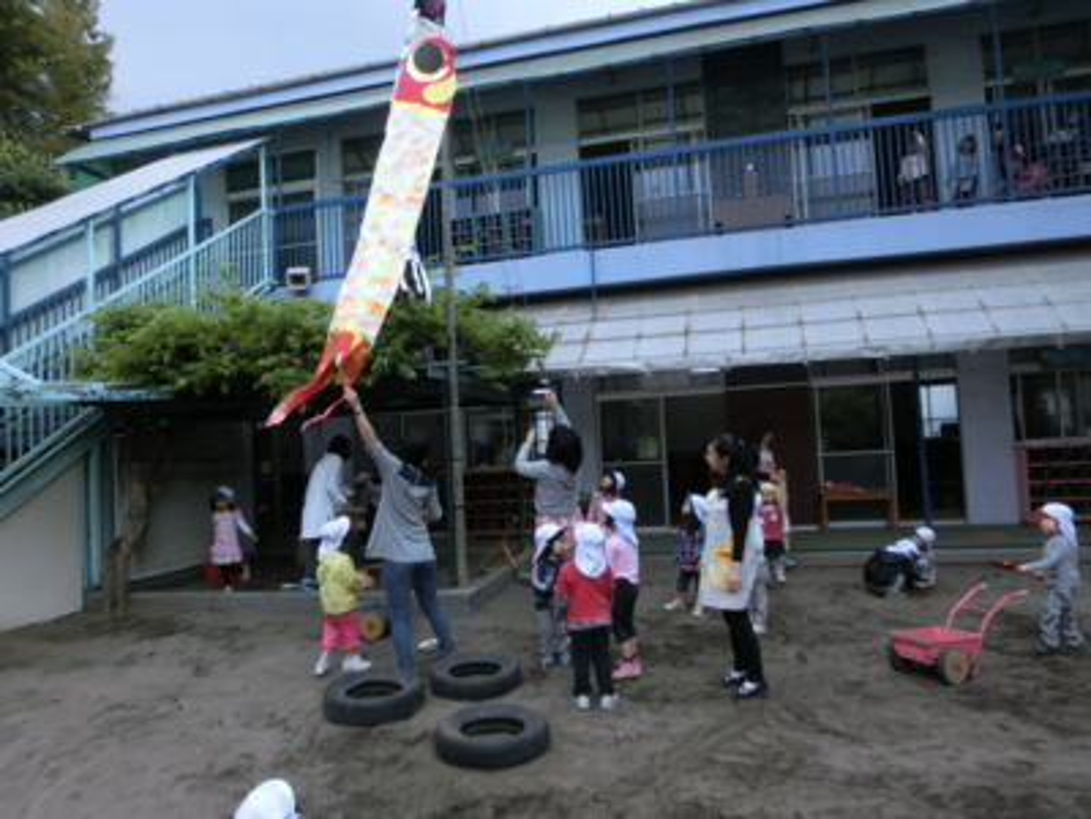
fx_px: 756
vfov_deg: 56.8
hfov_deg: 71.6
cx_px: 546
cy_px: 410
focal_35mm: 24
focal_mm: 4.24
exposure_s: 1/500
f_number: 3
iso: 80
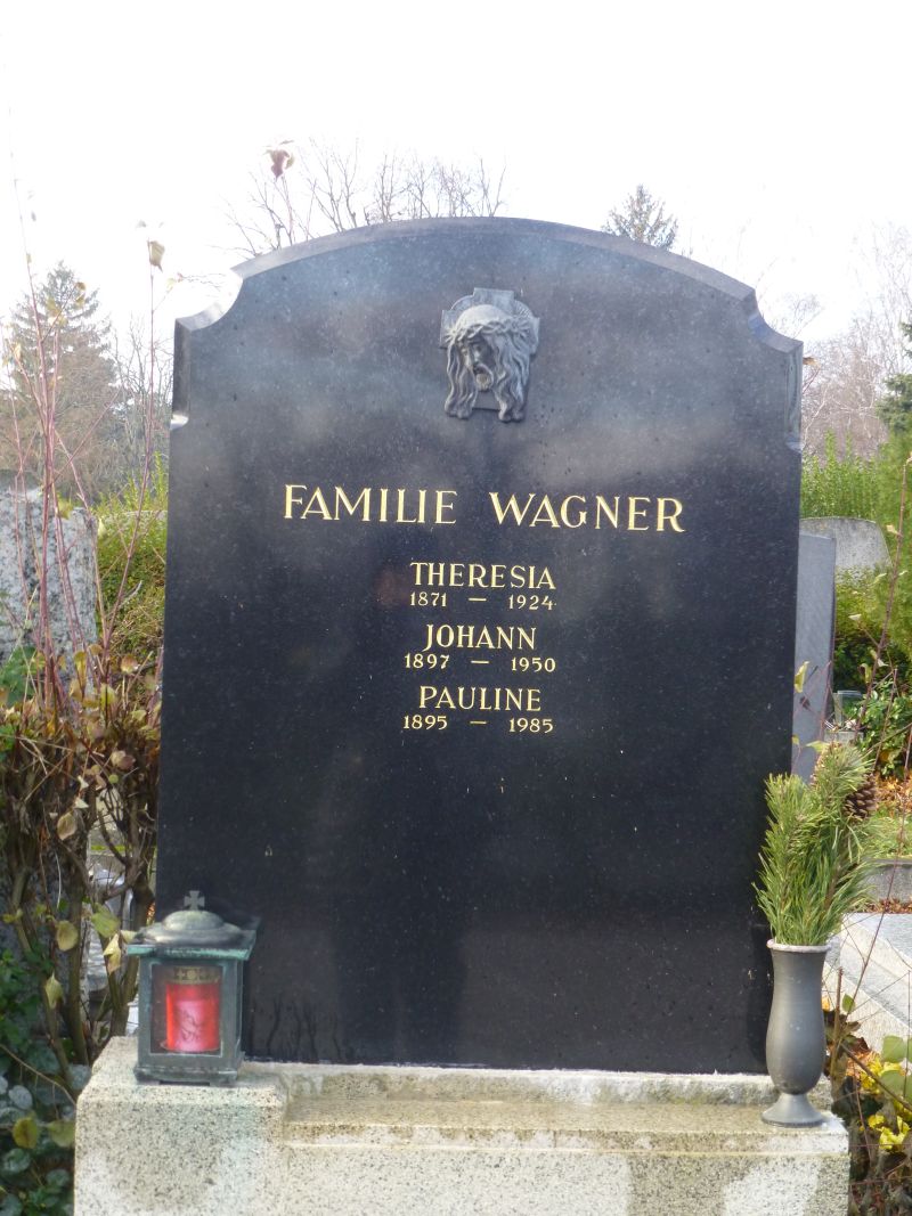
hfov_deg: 22.2
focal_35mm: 66
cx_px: 456
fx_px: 2319
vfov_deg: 29.4
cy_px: 608
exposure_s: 1/60
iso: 160
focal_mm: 11.7
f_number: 4.9
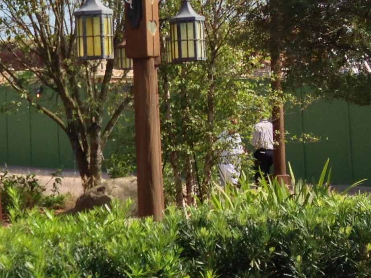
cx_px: -142
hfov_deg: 15.8
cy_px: 65
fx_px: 1253
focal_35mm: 117
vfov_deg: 12.6
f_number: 2.4
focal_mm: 4.13
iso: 50
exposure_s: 1/1063
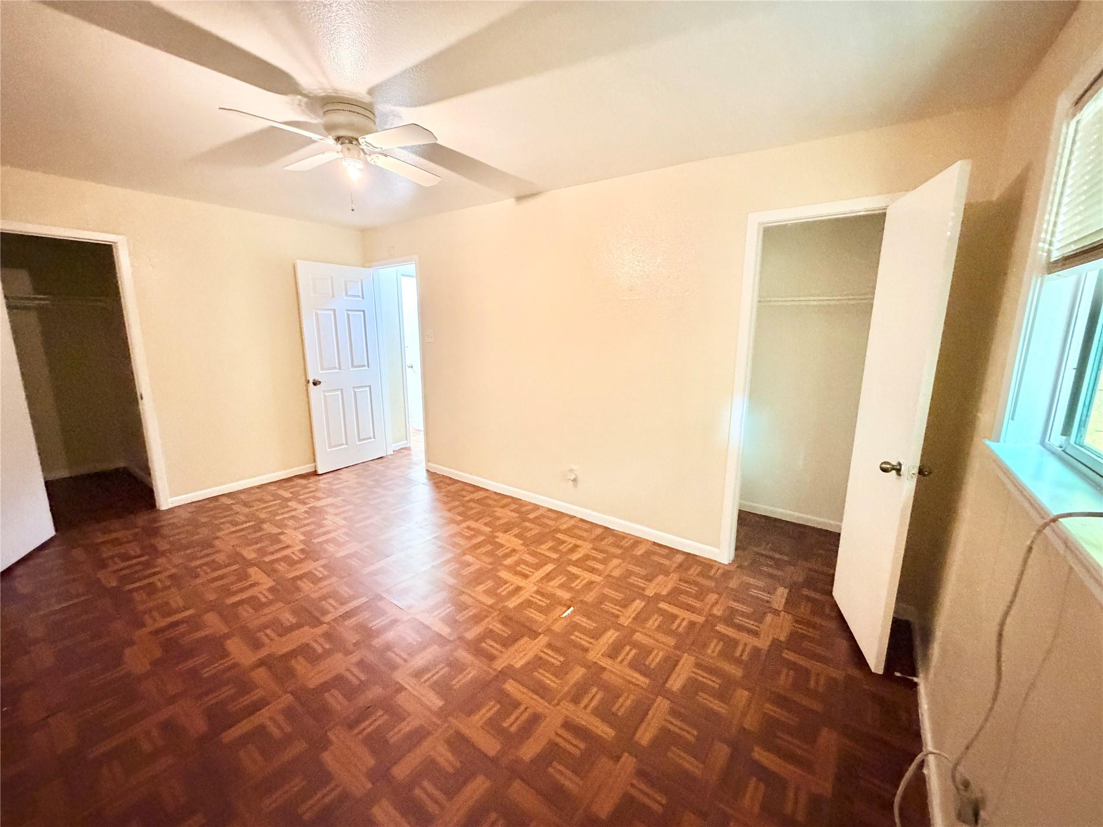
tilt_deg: -9.1
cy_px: 414
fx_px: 446
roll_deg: +0.7
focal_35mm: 14
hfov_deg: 102.1
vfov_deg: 85.7
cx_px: 552
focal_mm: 2.22
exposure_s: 1/40
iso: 1000
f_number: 2.2
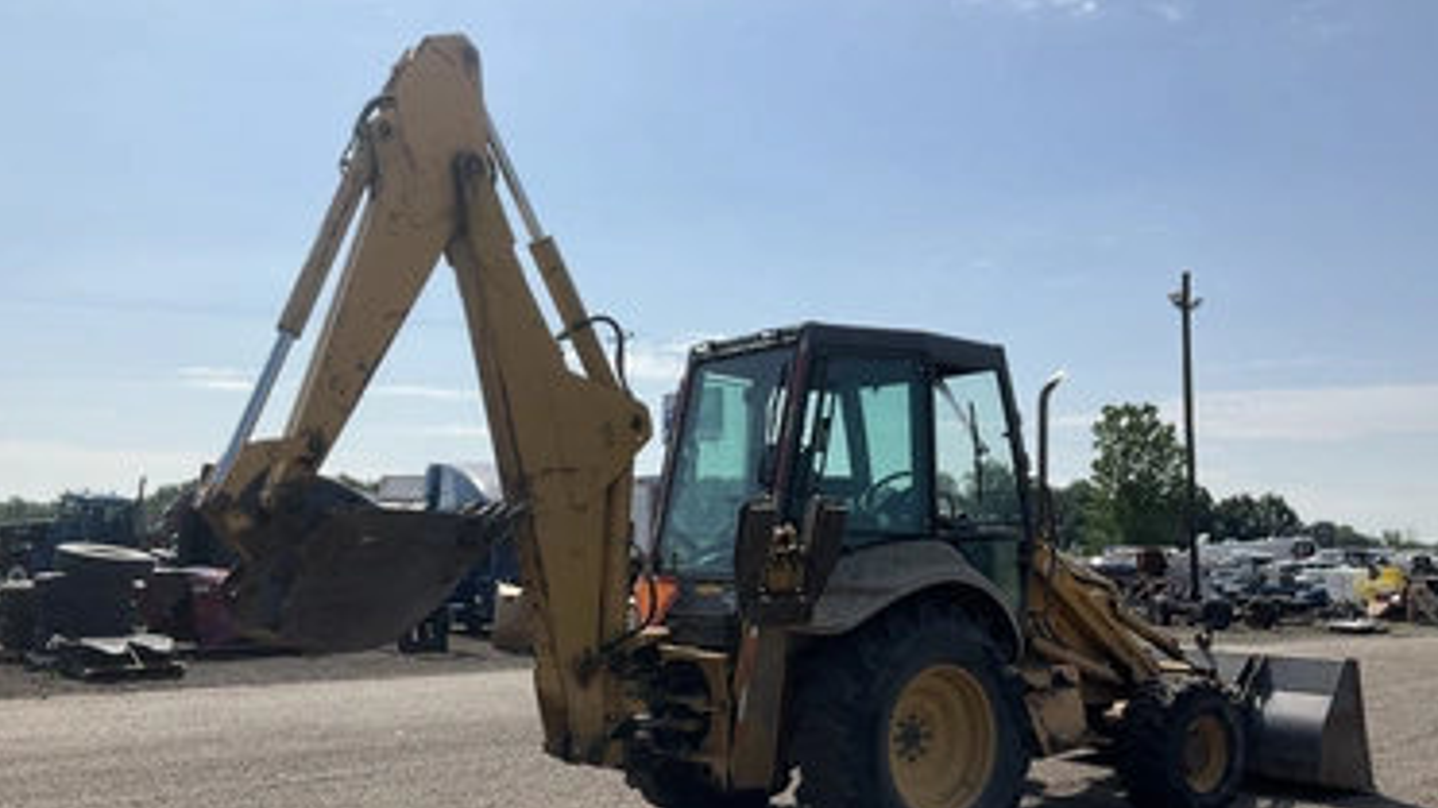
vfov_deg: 34.4
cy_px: 506
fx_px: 1296
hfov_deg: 58.0
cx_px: 765
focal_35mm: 34
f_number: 1.8
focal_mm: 3
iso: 25
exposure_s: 1/3534
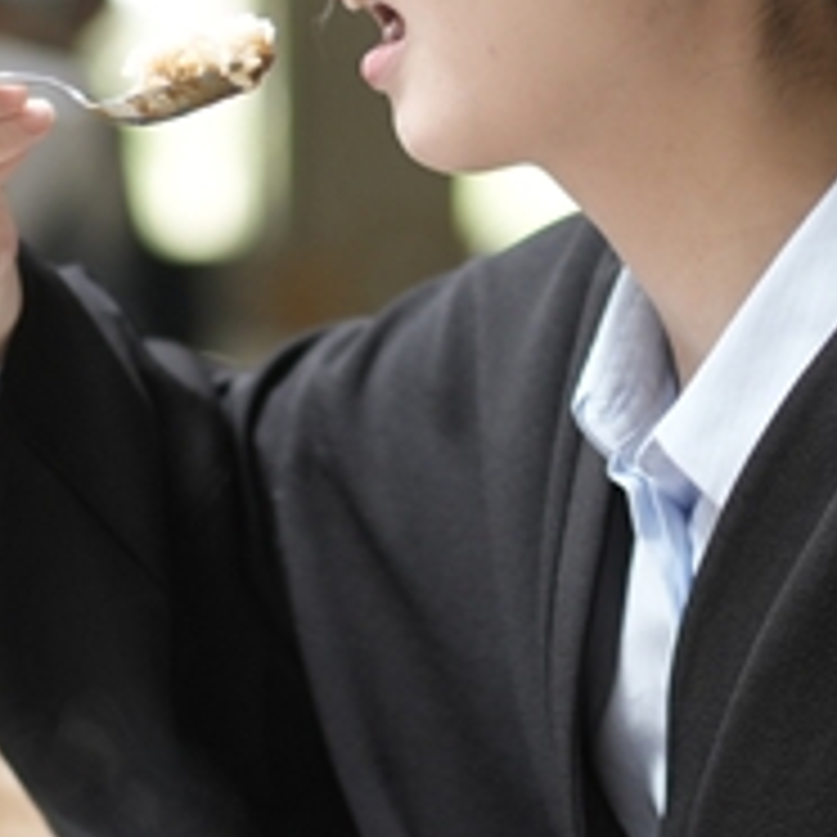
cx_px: 540
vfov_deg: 6.9
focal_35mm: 252
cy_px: 16
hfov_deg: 6.9
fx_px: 6894
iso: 400
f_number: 1.8
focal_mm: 55
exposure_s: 1/500
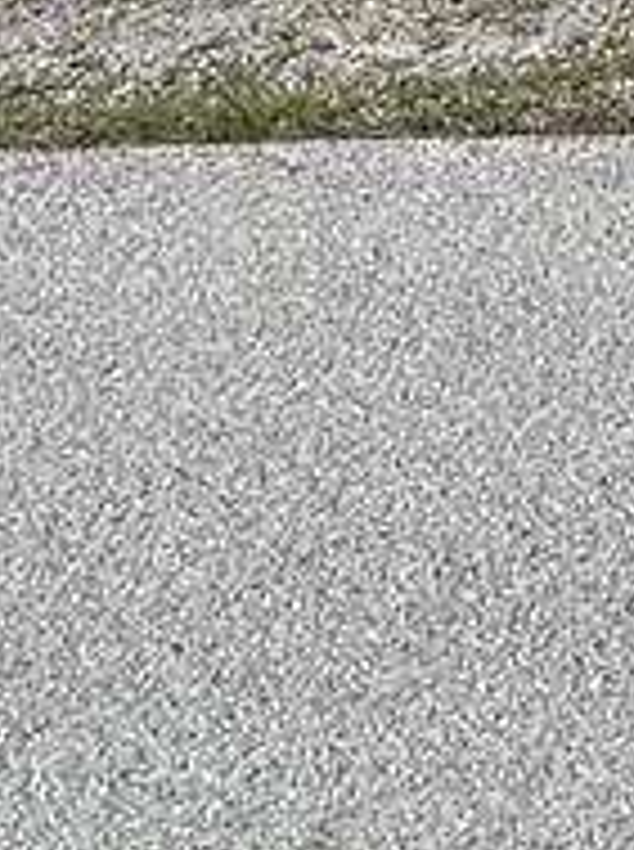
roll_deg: +0.0
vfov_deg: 18.1
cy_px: -823
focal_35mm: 76
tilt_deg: +0.7
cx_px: 886
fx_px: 1862
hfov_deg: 17.7
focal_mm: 2.22
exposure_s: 1/787
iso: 50
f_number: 2.2
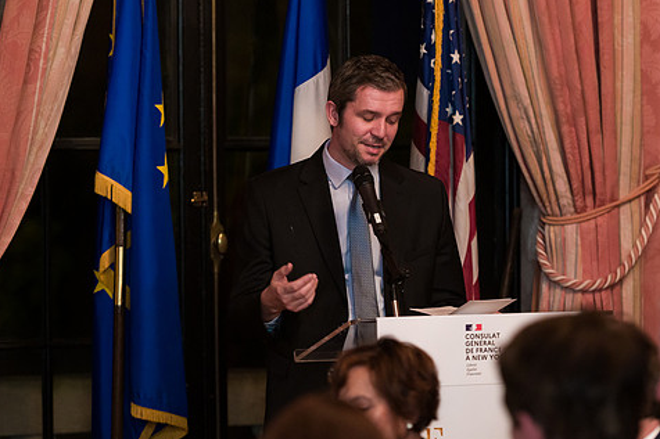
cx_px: 367
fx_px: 3115
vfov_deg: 8.1
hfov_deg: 12.1
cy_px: 182
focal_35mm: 170
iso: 3200
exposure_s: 1/200
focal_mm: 130
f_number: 3.2
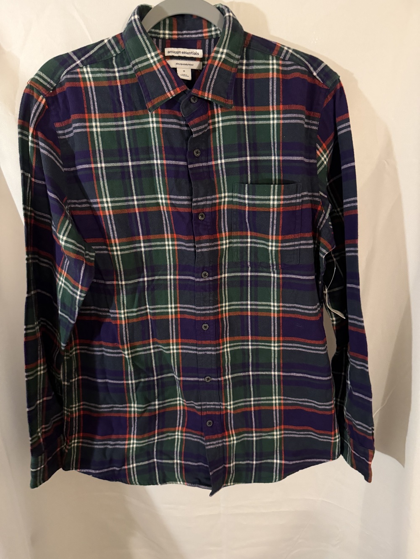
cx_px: 210
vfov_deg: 71.6
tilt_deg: -14.5
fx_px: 388
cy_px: 280
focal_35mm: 24
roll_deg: +2.3
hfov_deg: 56.8
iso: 1000
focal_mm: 6.76
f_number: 1.78
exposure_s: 1/30
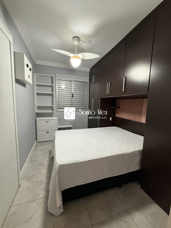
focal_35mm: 14
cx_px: 86
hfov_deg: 85.7
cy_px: 114
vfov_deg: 102.1
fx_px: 92
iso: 400
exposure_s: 1/60
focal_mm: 2.22
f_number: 2.2
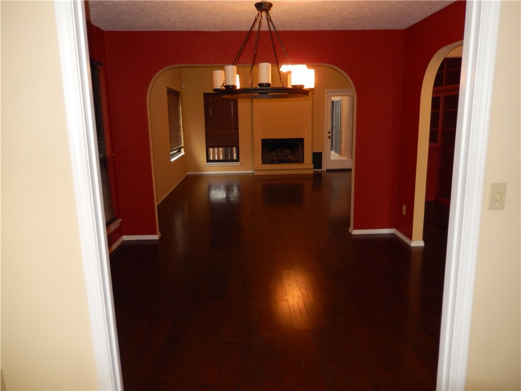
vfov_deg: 54.9
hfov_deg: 69.4
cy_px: 196
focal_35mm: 25
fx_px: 376
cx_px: 260
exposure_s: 1/30
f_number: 3.4
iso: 200
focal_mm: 4.5
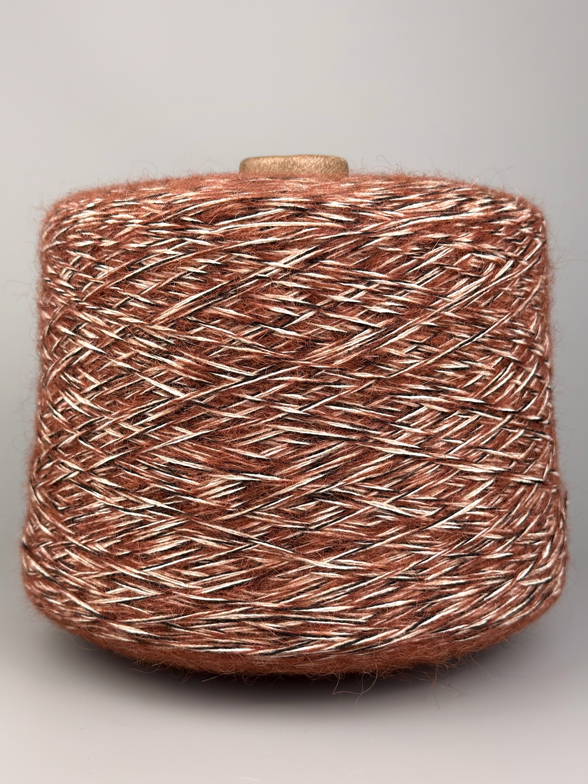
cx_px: 294
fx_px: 544
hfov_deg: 56.8
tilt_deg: -8.2
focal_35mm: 24
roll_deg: -0.8
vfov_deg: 71.6
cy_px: 392
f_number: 1.78
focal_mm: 6.76
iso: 64
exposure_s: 1/560
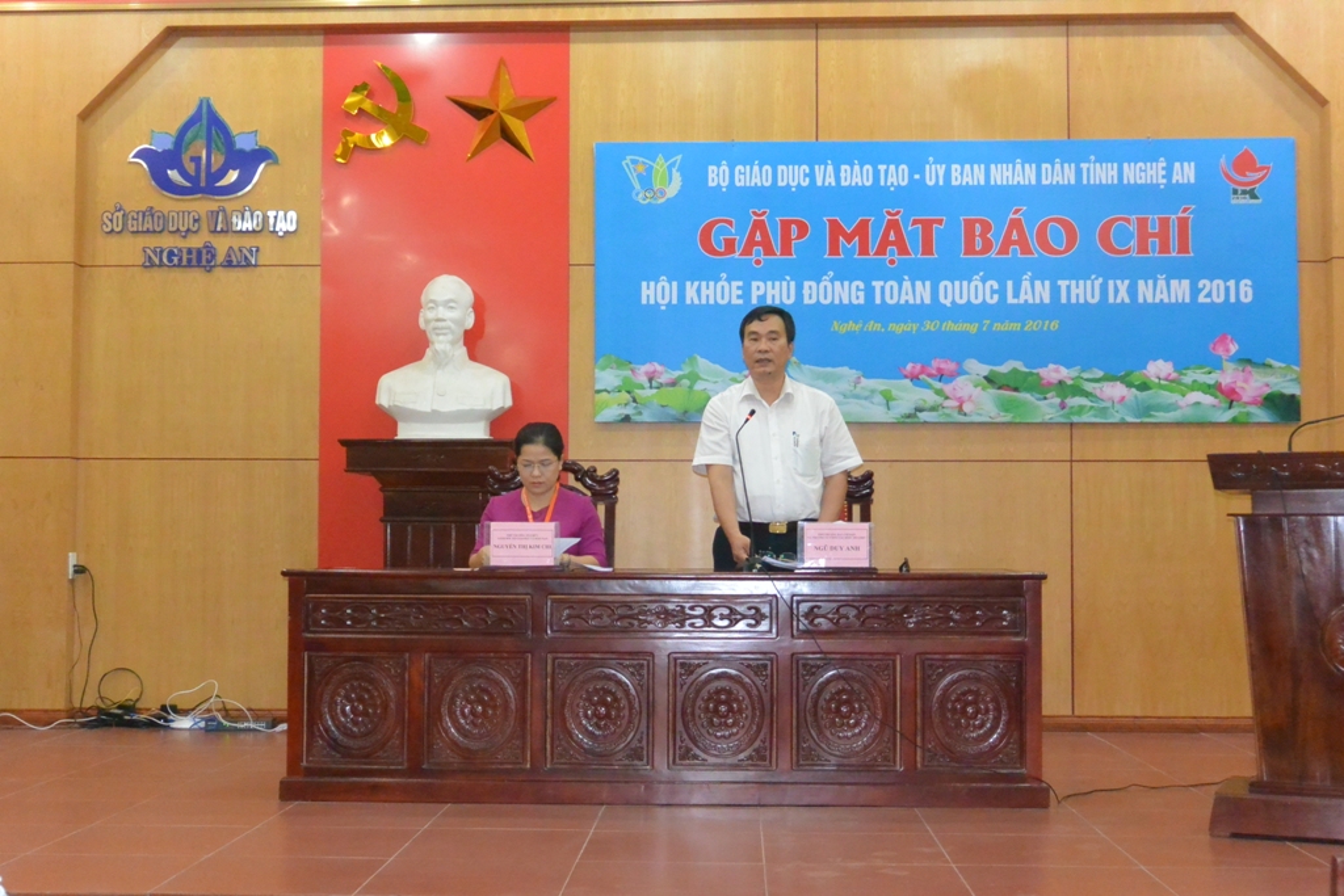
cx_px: 672
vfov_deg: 28.7
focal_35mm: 47
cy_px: 448
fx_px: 1755
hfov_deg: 41.9
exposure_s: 1/60
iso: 2000
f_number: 4.5
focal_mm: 17.5
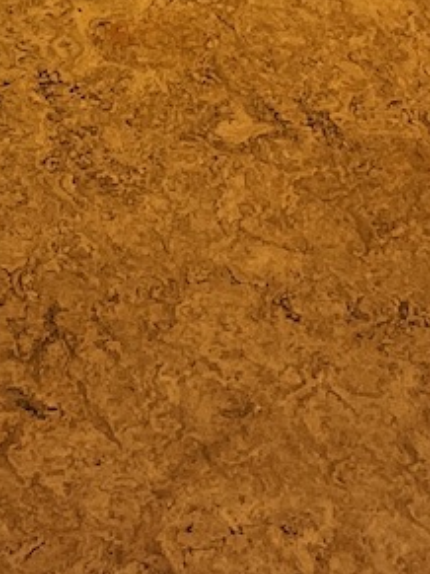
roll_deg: +0.9
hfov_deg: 7.9
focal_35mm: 183
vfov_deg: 9.6
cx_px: -294
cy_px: -805
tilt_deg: -35.3
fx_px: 3033
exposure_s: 1/100
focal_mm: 5.1
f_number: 1.6
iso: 64
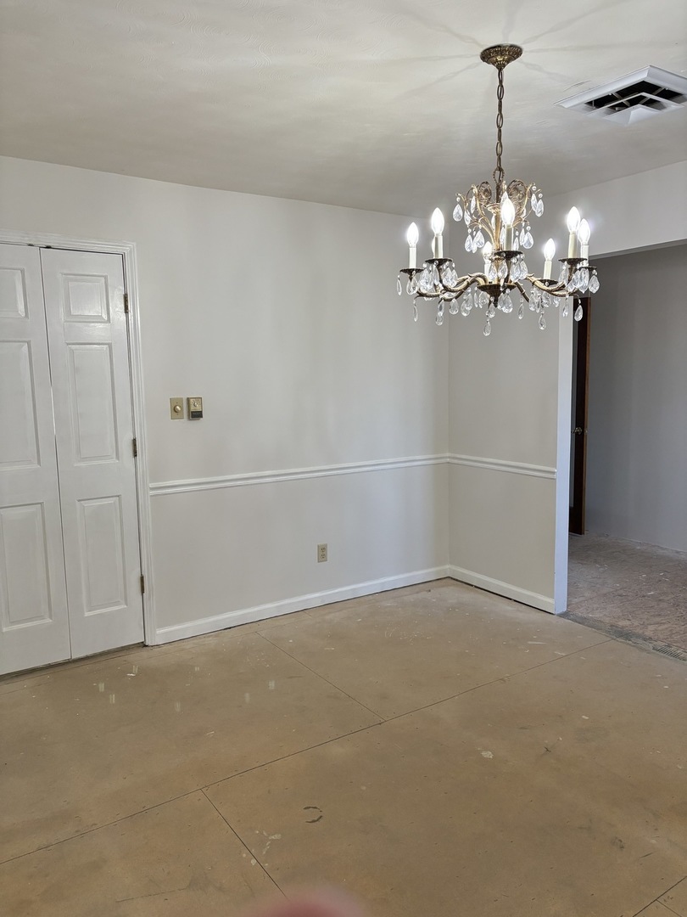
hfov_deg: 53.1
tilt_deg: -7.4
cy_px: 458
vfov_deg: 67.3
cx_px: 344
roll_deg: +1.3
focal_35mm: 26
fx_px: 688
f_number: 1.6
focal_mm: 5.96
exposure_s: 1/120
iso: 125
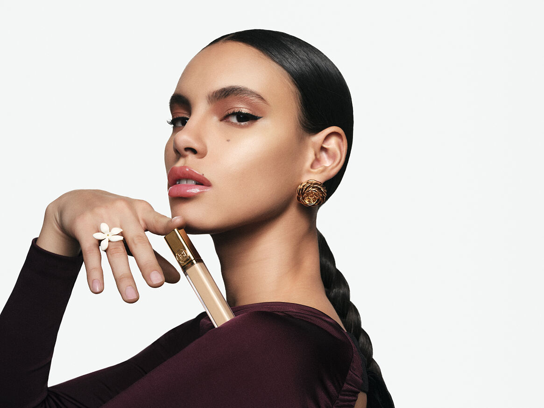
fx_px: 786
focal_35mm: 50
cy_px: 204
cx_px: 272
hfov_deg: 38.2
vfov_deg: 29.1
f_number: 11
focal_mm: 63
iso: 200
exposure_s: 1/125
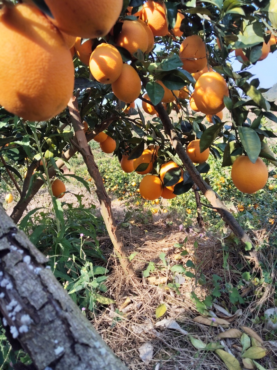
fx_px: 288
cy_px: 185
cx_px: 138
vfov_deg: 65.3
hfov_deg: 51.3
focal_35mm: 27
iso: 100
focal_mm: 4.05
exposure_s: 1/188
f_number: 1.8
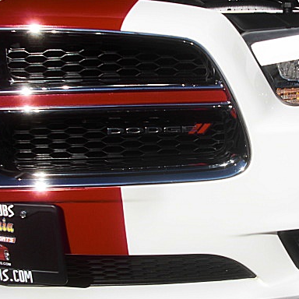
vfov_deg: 32.2
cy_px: 153
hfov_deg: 31.8
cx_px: 213
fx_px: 518
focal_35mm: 53
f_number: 7.9
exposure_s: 1/250
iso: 50
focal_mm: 6.3
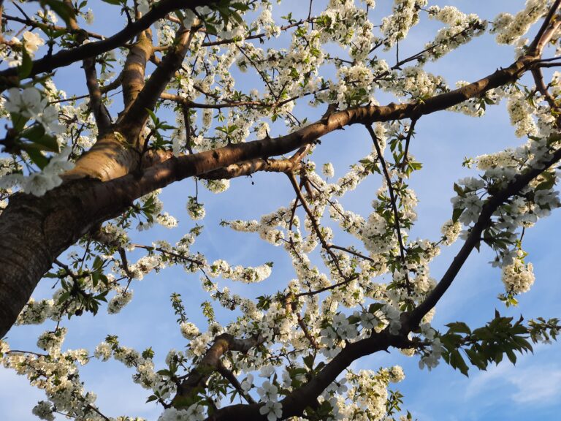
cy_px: 210
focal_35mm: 25
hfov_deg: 69.4
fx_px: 405
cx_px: 280
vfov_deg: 54.9
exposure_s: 1/412
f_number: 2
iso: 32
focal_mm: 4.6
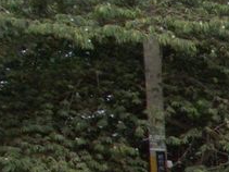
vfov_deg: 10.5
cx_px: 527
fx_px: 879
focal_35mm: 133
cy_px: 306
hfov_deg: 12.2
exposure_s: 1/80
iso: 80
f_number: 8
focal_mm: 4.6
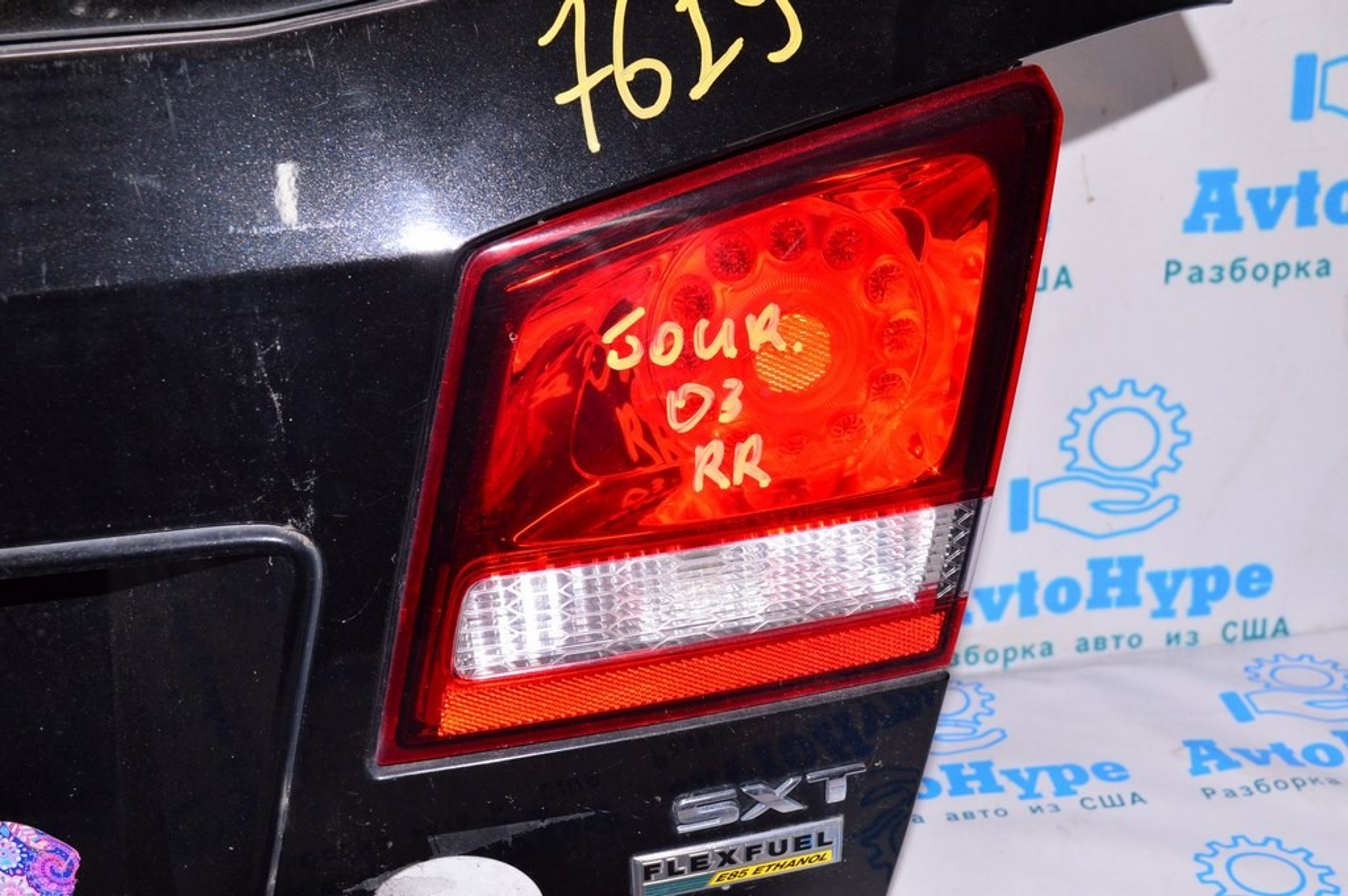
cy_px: 448
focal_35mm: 38
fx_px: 1403
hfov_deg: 51.3
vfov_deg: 35.4
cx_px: 674
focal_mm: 25
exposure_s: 1/160
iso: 1600
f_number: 8
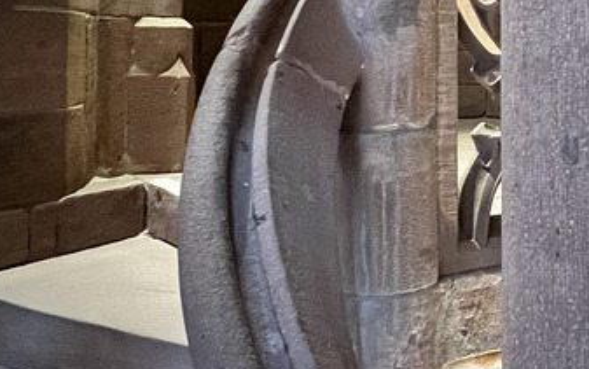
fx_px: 787
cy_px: 16
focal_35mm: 49
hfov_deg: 37.5
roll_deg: +0.7
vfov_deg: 25.3
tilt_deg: +2.1
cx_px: 561
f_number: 1.8
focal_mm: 1.57
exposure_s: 1/34
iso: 800
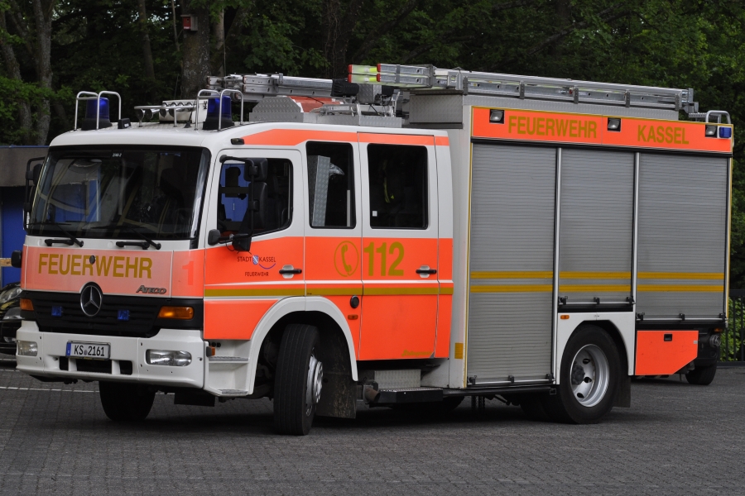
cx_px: 372
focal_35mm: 117
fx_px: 2421
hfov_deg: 17.5
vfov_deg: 11.7
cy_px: 248
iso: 500
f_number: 6.3
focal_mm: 78
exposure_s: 1/640
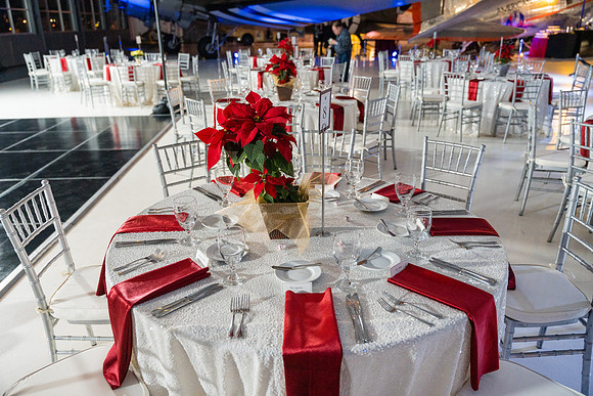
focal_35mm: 30
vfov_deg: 44.3
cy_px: 198
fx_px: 486
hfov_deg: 62.8
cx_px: 296
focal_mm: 29.5
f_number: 2.8
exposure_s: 1/250
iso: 3200
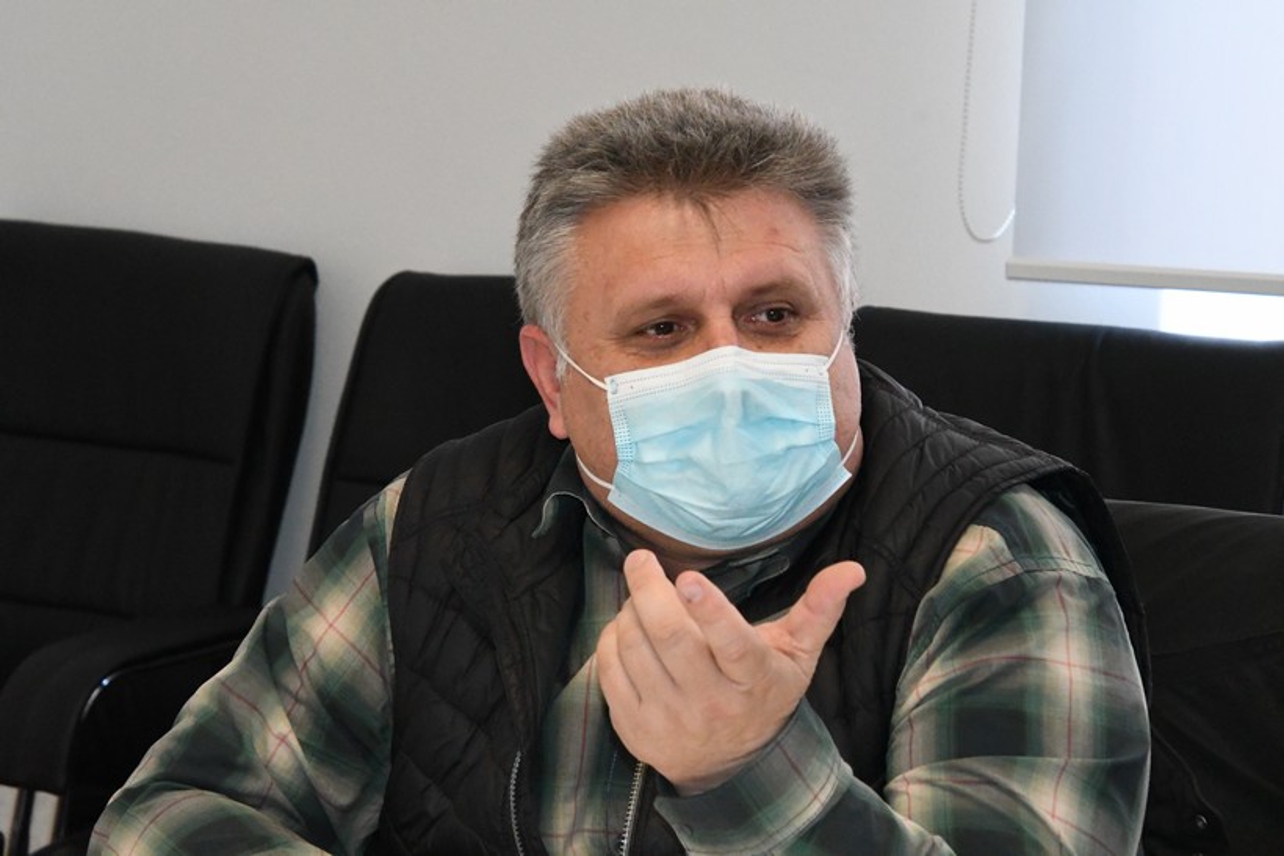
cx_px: 642
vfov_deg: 10.6
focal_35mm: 129
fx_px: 4602
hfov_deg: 15.9
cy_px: 428
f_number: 10
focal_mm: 86
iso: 10000
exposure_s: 1/250
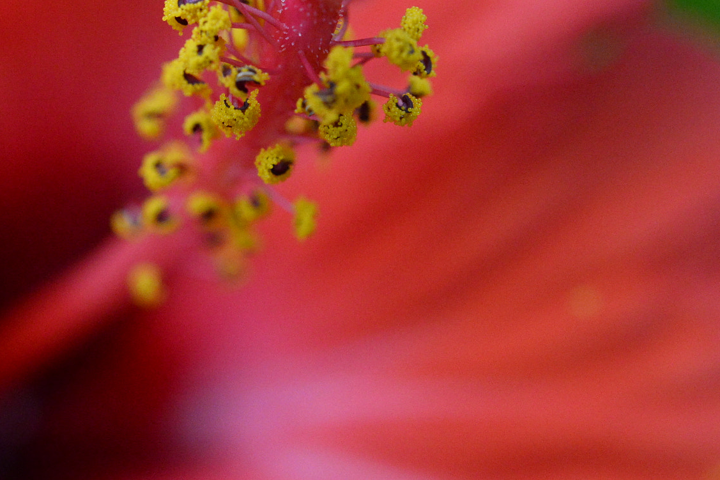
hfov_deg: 18.7
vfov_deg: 12.5
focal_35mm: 109
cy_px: 63
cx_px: 212
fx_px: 2180
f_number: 8
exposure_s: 1/1000
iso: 8000
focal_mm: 60
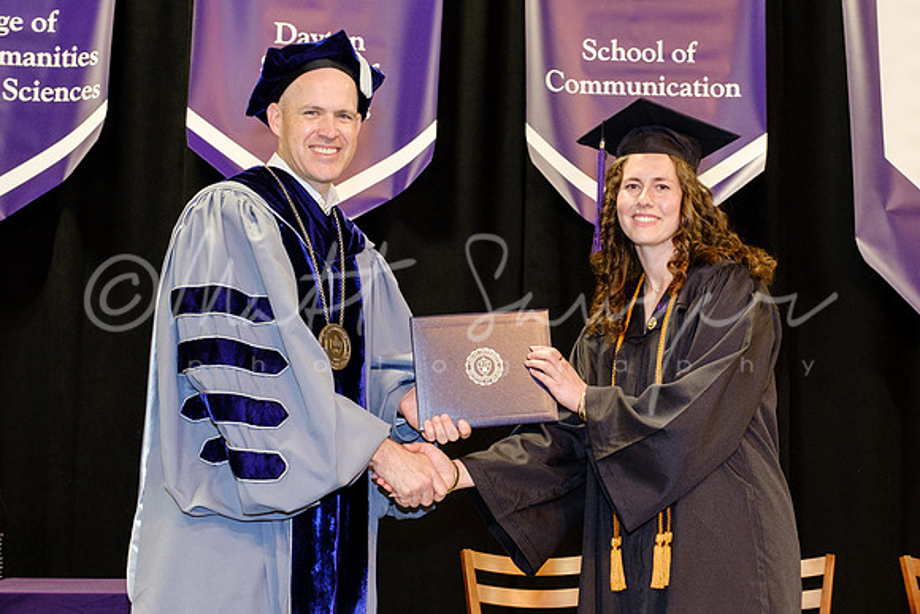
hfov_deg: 36.6
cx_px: 504
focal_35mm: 54
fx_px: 1389
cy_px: 370
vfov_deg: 24.9
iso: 1250
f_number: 4
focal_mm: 23.4
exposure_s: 1/100
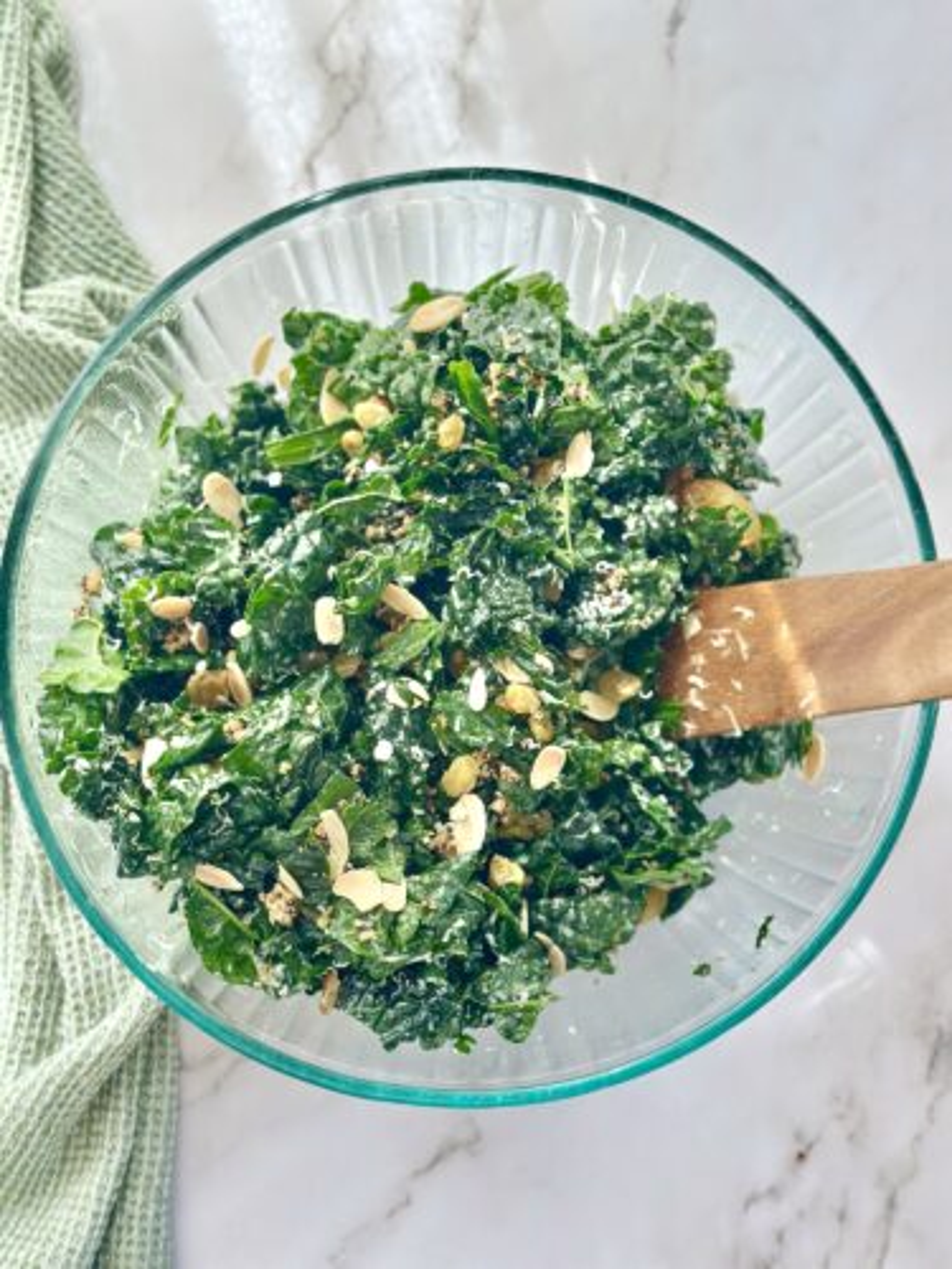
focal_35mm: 48
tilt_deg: -83.8
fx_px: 1760
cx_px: 476
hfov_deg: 30.3
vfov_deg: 39.7
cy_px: 634
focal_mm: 6.86
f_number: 1.78
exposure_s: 1/734
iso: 80
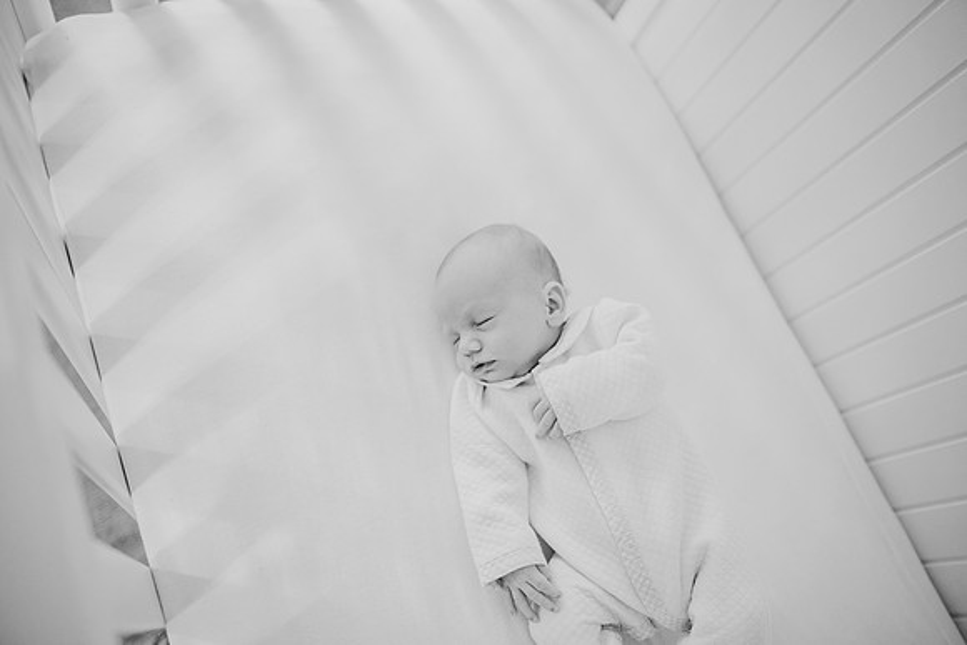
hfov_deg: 73.7
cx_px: 484
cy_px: 322
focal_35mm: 24
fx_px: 645
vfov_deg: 53.2
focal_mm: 24
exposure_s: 1/160
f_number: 2.2
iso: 640
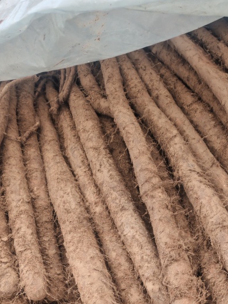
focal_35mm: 56
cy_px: 244
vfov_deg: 33.3
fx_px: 491
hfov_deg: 25.6
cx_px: 187
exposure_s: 1/100
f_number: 1.95
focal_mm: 5.52
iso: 80
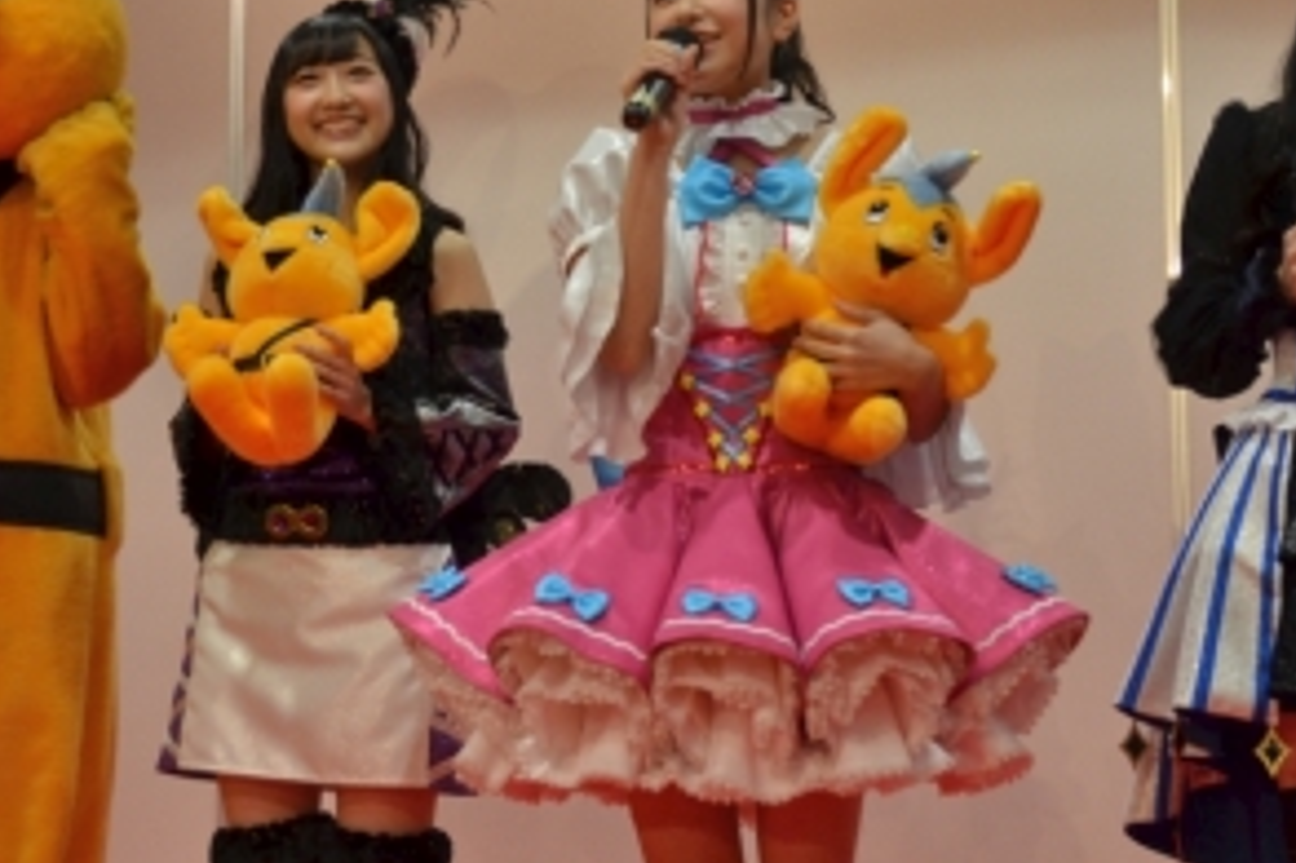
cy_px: 261
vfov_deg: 16.2
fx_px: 3022
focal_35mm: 84
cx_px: 535
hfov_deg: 24.2
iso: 400
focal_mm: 32
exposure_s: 1/80
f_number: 4.8
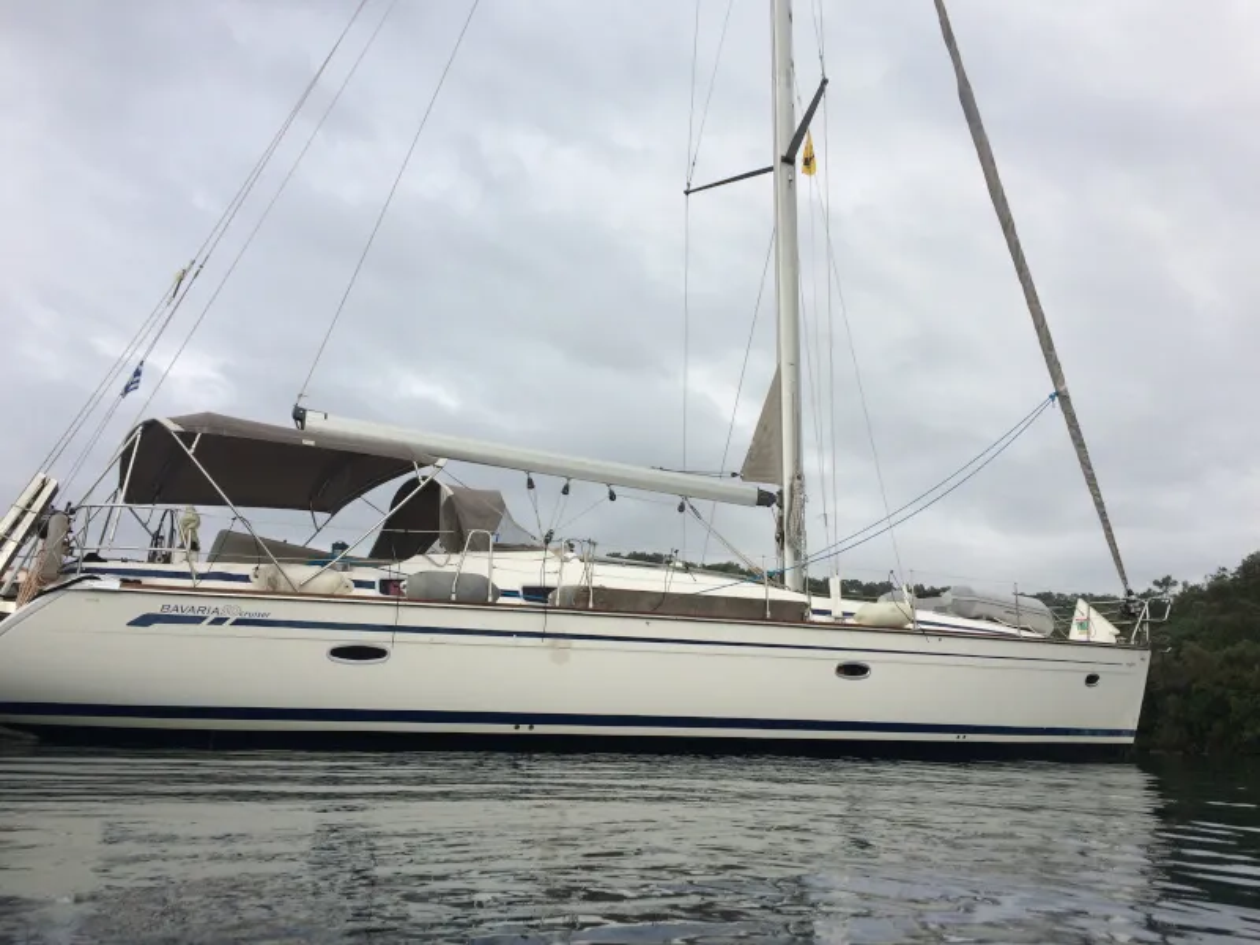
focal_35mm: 29
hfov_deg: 61.7
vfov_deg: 48.2
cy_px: 472
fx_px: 1056
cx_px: 630
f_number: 2.2
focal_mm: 4.15
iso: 32
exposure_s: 1/244
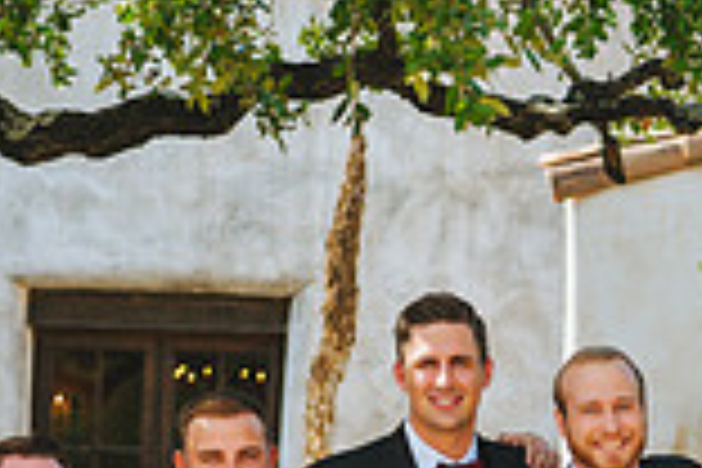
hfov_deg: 9.4
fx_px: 4212
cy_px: 536
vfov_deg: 6.3
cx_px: 742
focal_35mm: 216
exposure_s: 1/1250
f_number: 3.5
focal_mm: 58
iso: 320
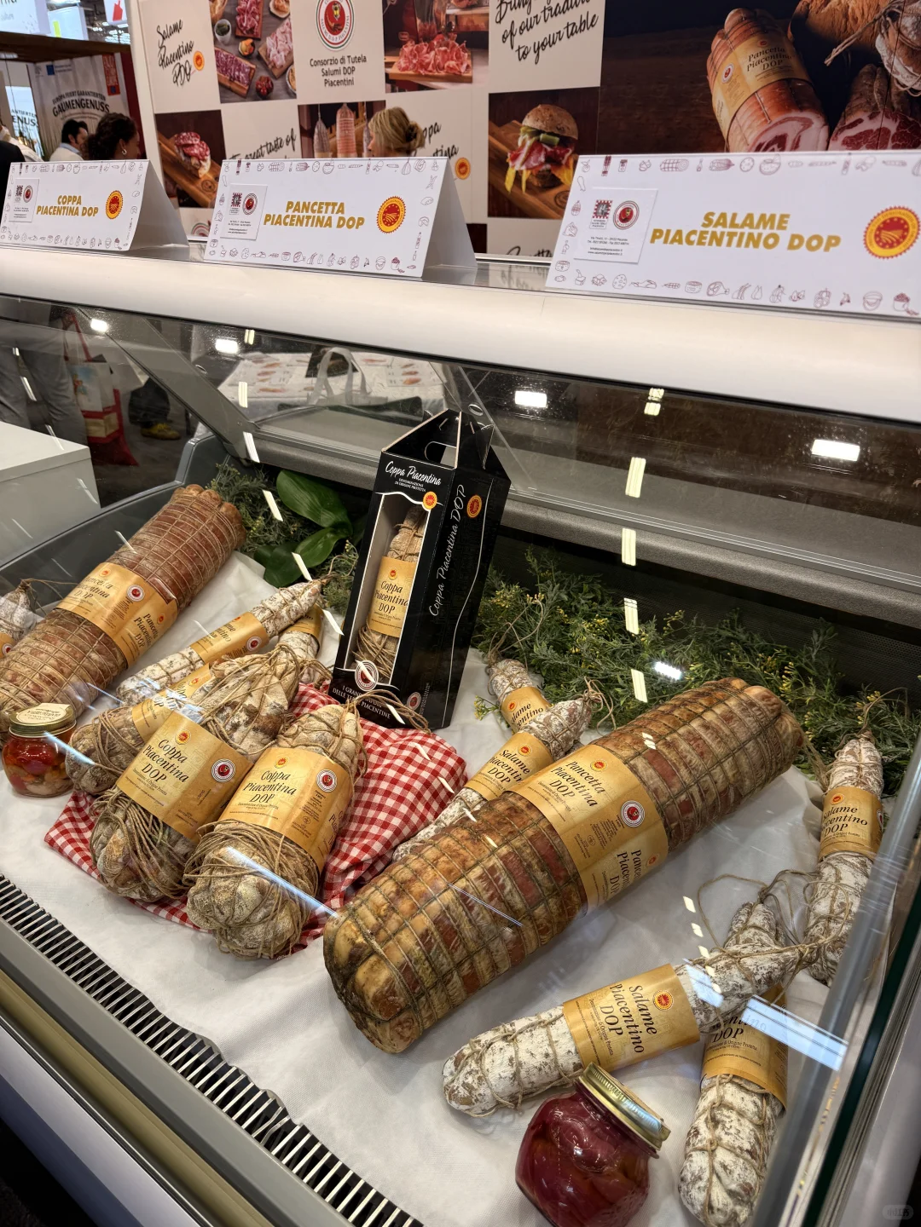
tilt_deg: -26.2
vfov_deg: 71.6
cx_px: 460
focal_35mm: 24
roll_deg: +1.0
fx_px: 851
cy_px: 614
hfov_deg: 56.8
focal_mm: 6.76
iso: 64
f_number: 1.78
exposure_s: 1/100
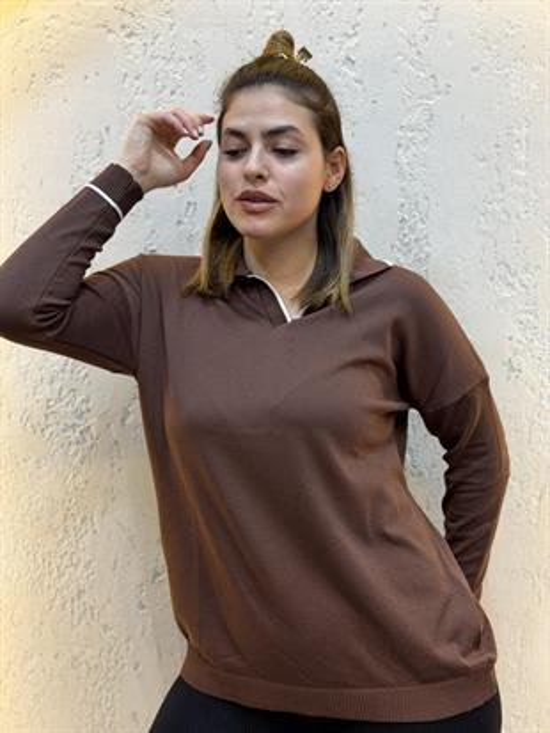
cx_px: 275
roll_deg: -1.0
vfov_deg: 39.6
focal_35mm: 48
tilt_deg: -5.7
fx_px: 1016
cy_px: 366
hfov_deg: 30.3
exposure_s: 1/100
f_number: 1.78
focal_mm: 6.76
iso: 80
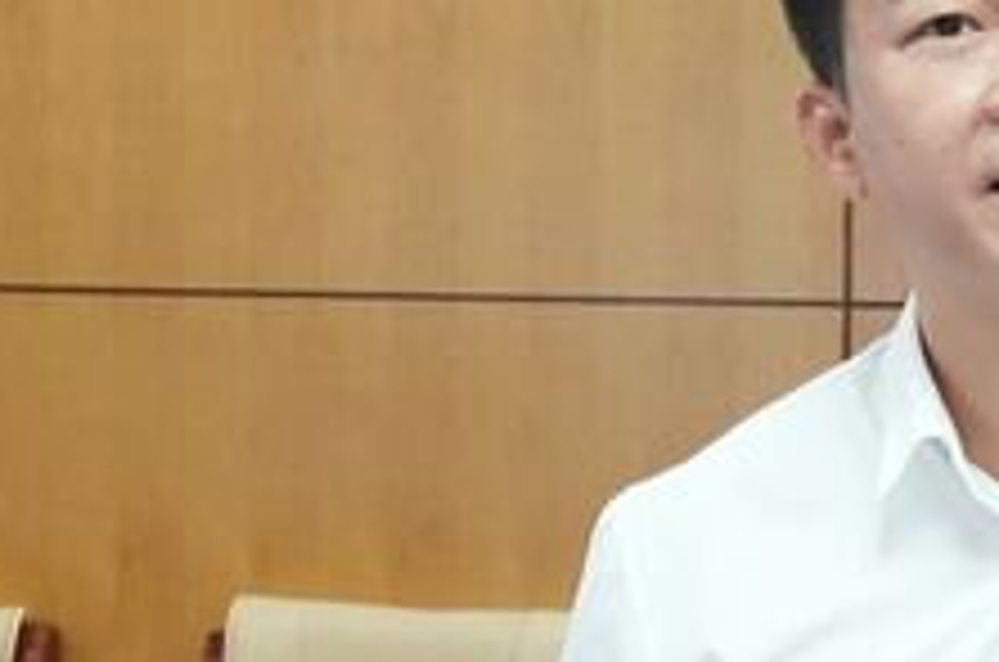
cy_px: 916
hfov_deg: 9.8
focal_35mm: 208
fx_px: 5760
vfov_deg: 6.5
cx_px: 1192
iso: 3200
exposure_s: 1/100
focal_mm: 30
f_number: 5.6
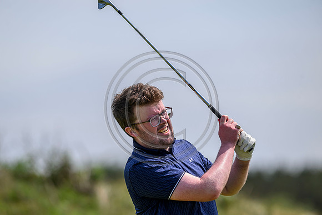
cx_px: 161
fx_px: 3578
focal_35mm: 400
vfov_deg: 3.4
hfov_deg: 5.2
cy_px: 108
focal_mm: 400
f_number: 4.5
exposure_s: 1/3200
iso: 500
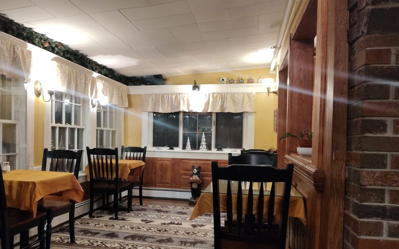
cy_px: 151
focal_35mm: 31
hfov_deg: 60.8
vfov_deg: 40.4
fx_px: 337
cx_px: 163
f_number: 1.8
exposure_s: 1/40
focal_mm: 5.56
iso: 889
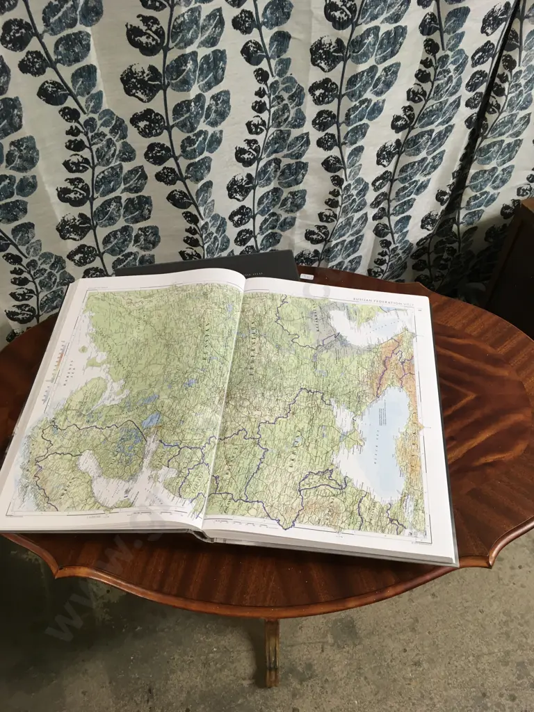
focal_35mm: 29
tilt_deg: -51.1
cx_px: 267
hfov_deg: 48.2
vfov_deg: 61.7
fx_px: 596
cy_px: 356
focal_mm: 4.15
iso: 80
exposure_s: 1/33
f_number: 2.2
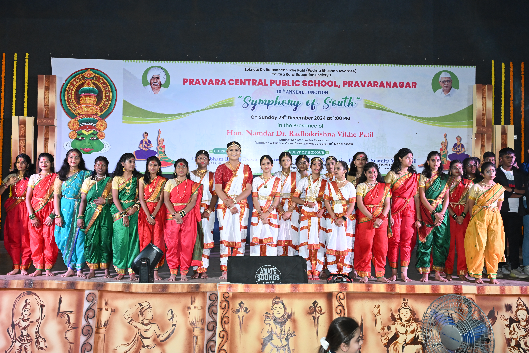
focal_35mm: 40
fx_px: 588
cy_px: 176
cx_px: 264
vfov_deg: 33.4
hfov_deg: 48.5
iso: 4000
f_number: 5.6
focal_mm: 40
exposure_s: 1/125
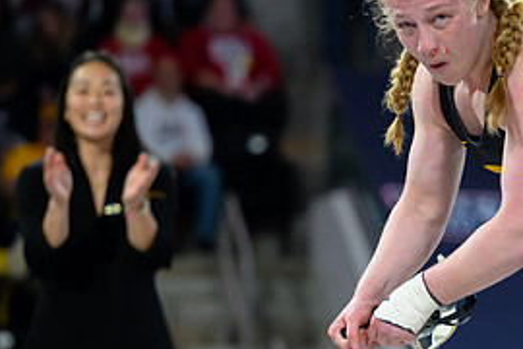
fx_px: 4532
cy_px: 215
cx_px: 497
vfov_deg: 4.4
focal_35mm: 312
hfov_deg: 6.6
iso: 2500
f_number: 2.8
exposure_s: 1/800
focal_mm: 125
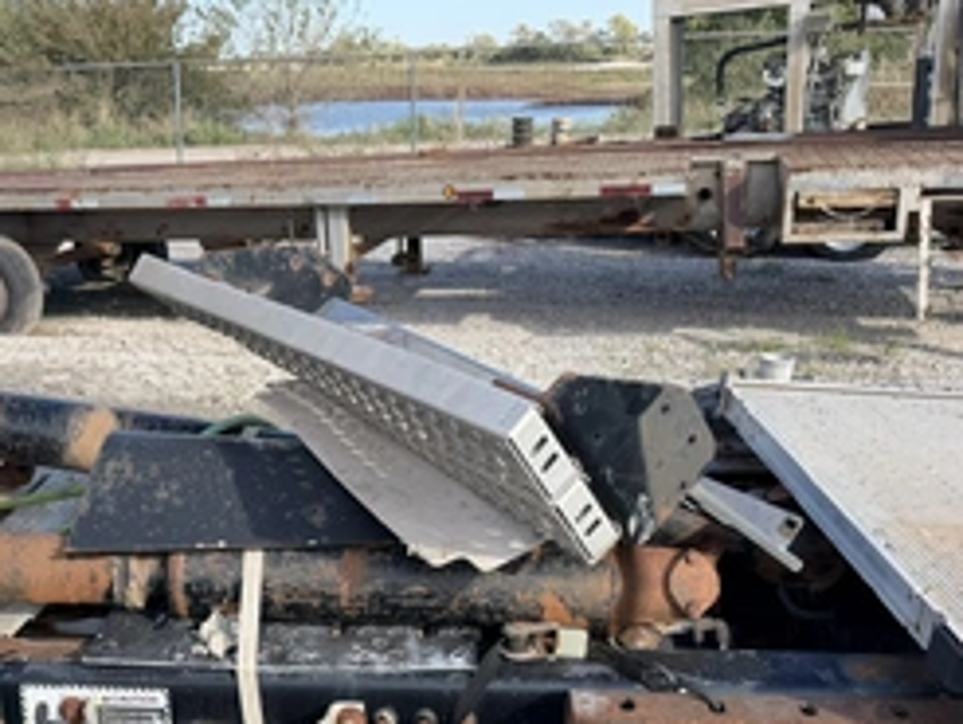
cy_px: 517
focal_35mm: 39
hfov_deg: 47.5
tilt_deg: -17.9
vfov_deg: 36.3
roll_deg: +0.0
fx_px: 1086
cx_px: 376
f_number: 1.78
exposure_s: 1/1689
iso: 100
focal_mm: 6.76
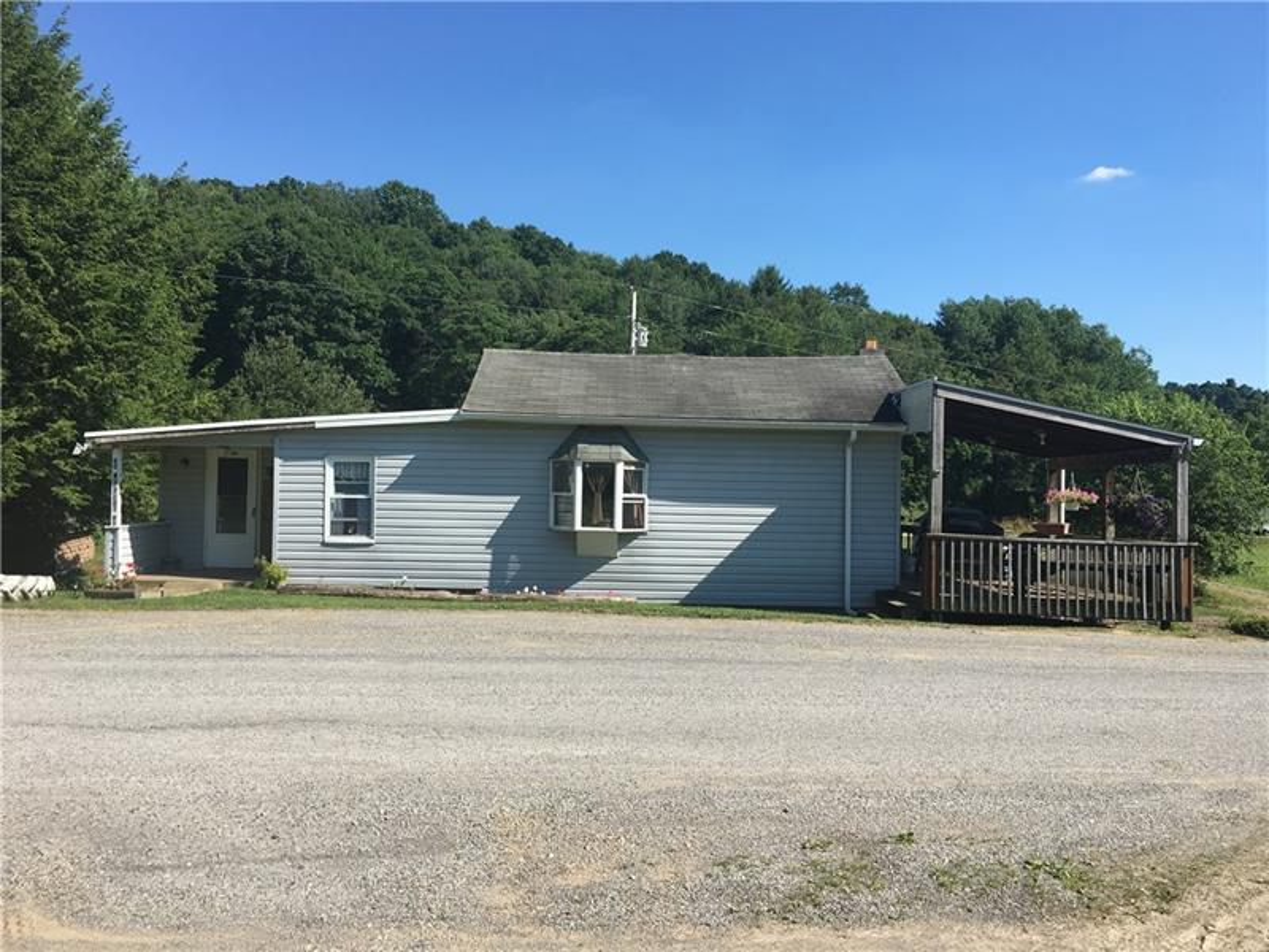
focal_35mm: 29
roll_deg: -0.6
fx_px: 1063
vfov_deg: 48.2
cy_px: 476
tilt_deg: -0.6
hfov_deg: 61.7
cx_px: 634
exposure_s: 1/1166
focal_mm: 4.15
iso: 25
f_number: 2.2
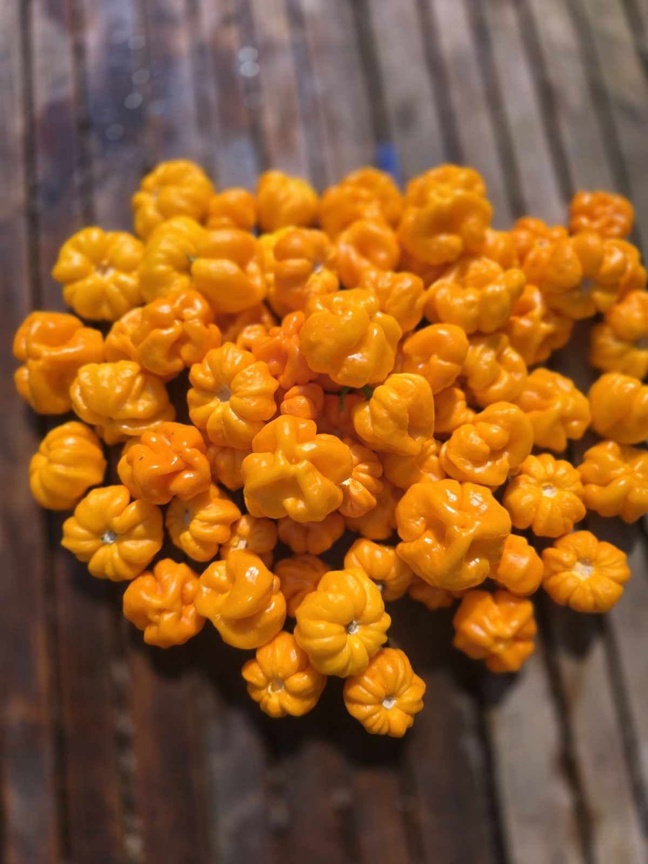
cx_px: 324
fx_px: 574
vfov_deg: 73.9
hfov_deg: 58.9
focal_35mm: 23
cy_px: 432
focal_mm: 6.3
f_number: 1.7
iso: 12
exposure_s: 1/960
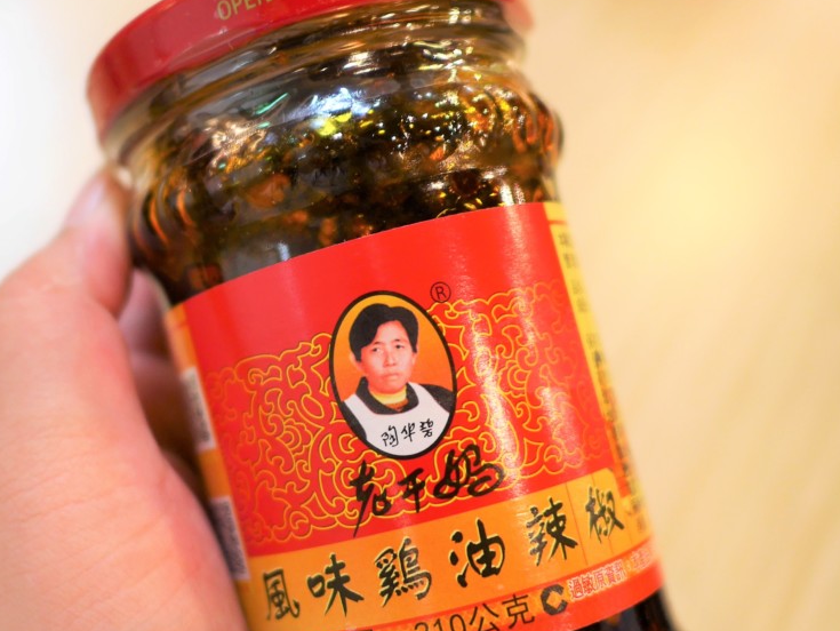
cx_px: 256
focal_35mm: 49
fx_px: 1190
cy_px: 388
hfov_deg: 38.3
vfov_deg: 29.6
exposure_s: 1/60
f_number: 1.7
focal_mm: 15
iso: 320
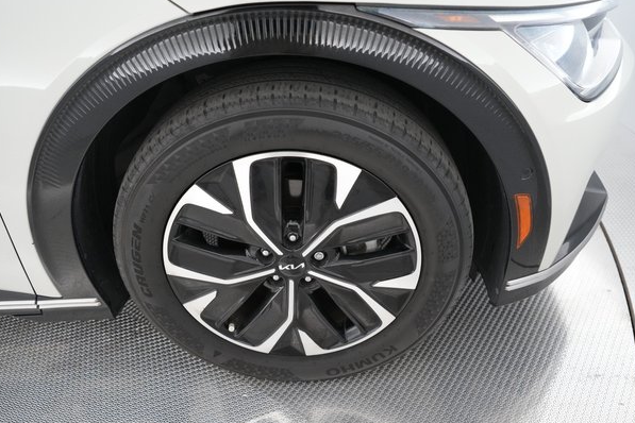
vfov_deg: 43.6
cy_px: 215
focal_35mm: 30
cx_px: 307
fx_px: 529
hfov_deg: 61.9
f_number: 2.8
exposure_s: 1/250
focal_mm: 28
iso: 5000
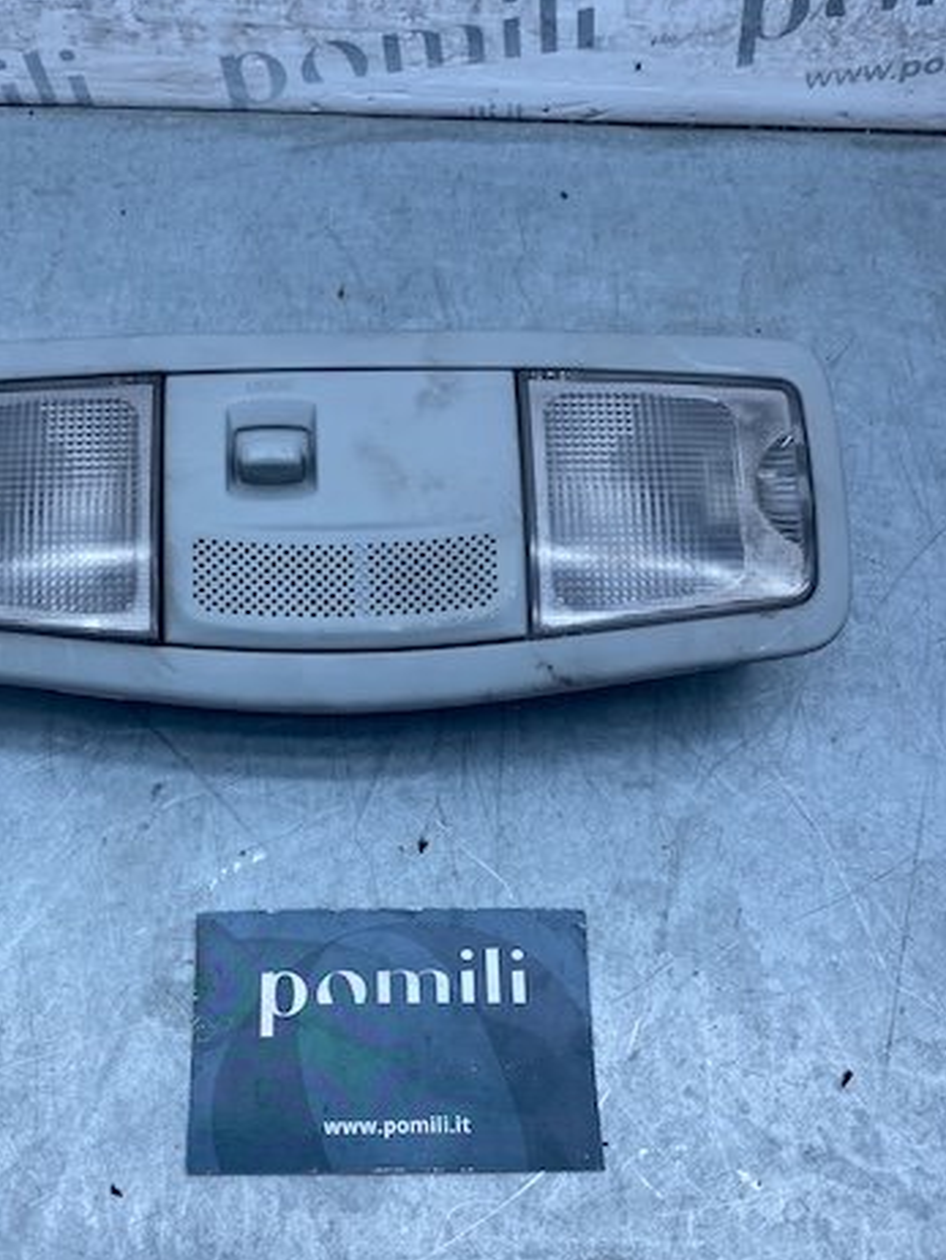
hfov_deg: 39.4
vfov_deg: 51.0
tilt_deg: -65.7
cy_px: 753
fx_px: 1311
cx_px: 346
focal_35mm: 36
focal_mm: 4.25
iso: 32
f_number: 1.8
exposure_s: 1/890
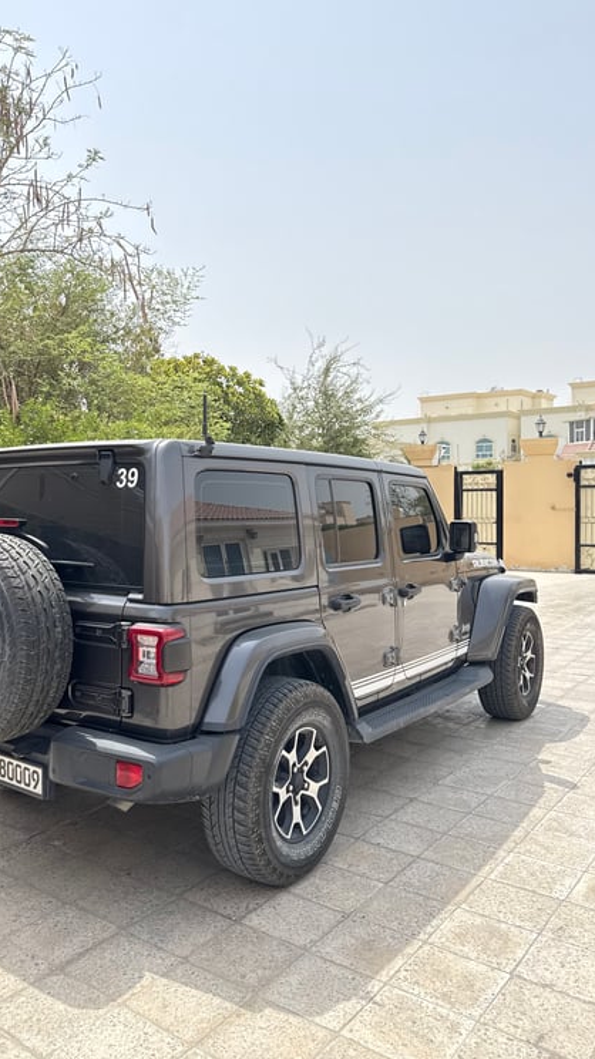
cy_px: 524
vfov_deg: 69.9
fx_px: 758
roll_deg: -0.3
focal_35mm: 27
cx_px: 223
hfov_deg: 42.5
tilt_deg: +0.4
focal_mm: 6.76
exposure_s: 1/3759
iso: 125
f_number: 1.78
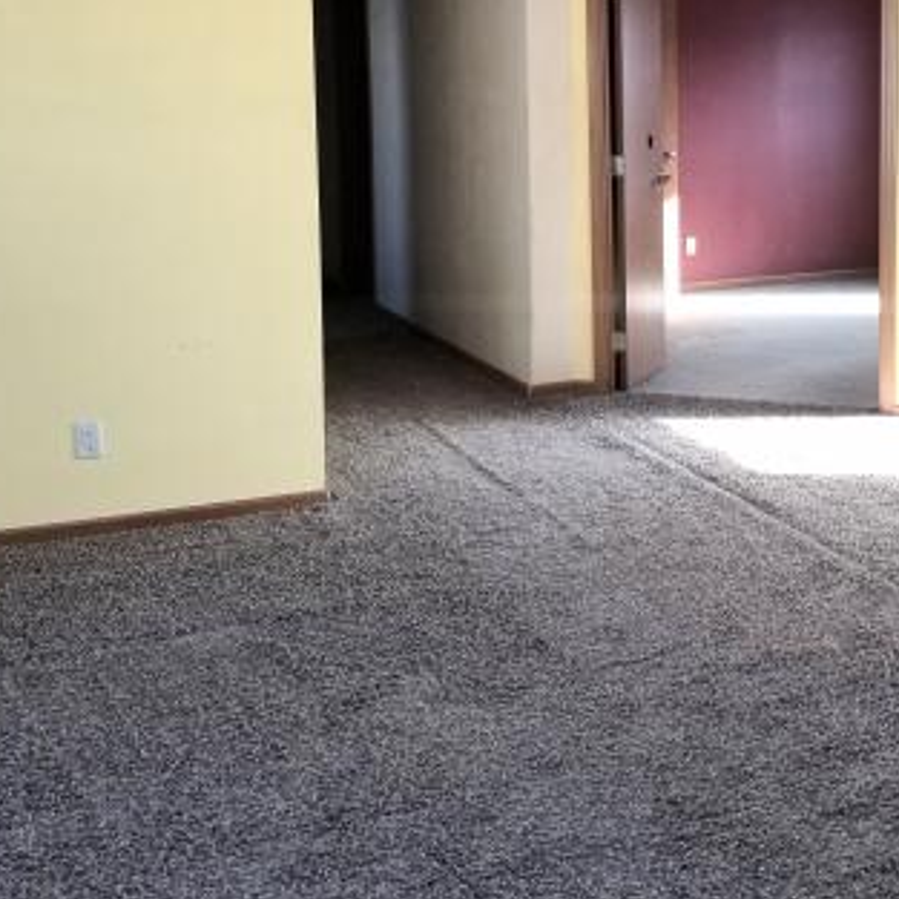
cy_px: 267
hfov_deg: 34.7
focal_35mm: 47
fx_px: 1381
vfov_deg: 35.5
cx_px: 741
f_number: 1.7
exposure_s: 1/181
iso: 50
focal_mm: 4.3
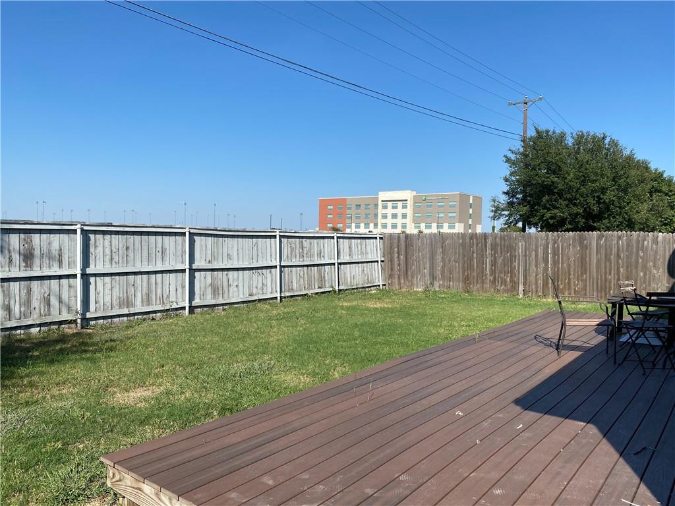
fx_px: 507
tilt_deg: -2.5
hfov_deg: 67.3
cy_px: 253
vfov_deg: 53.1
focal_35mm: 26
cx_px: 338
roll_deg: -1.9
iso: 32
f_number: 1.8
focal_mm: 4.25
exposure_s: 1/3300
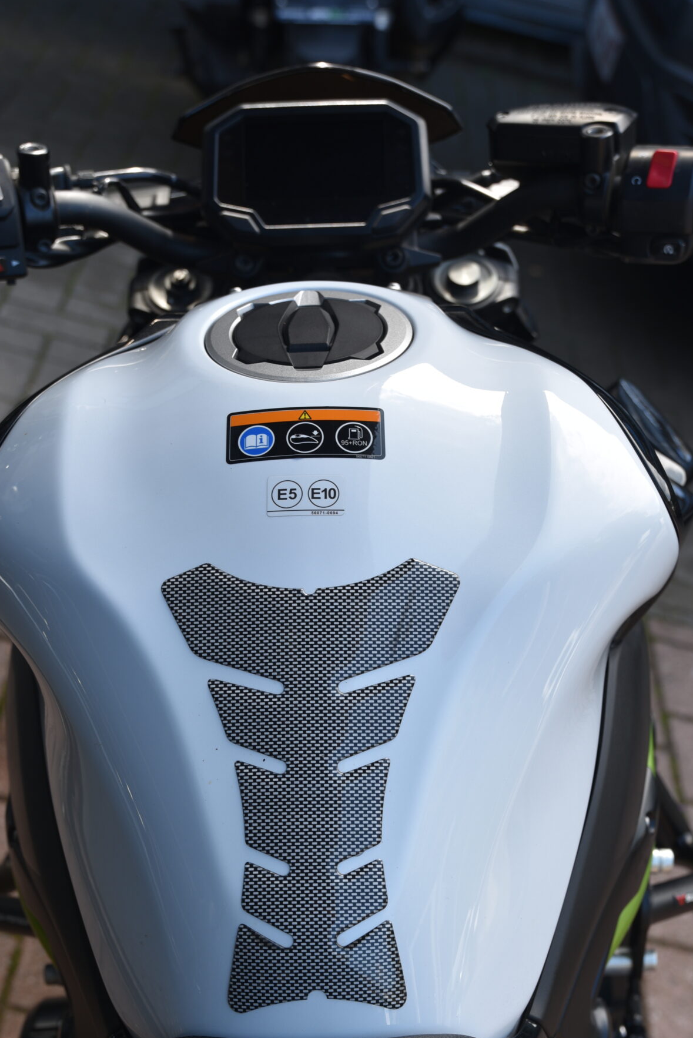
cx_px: 338
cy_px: 726
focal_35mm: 58
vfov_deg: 34.0
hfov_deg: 23.4
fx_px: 1673
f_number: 5
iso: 100
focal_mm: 40
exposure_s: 1/100
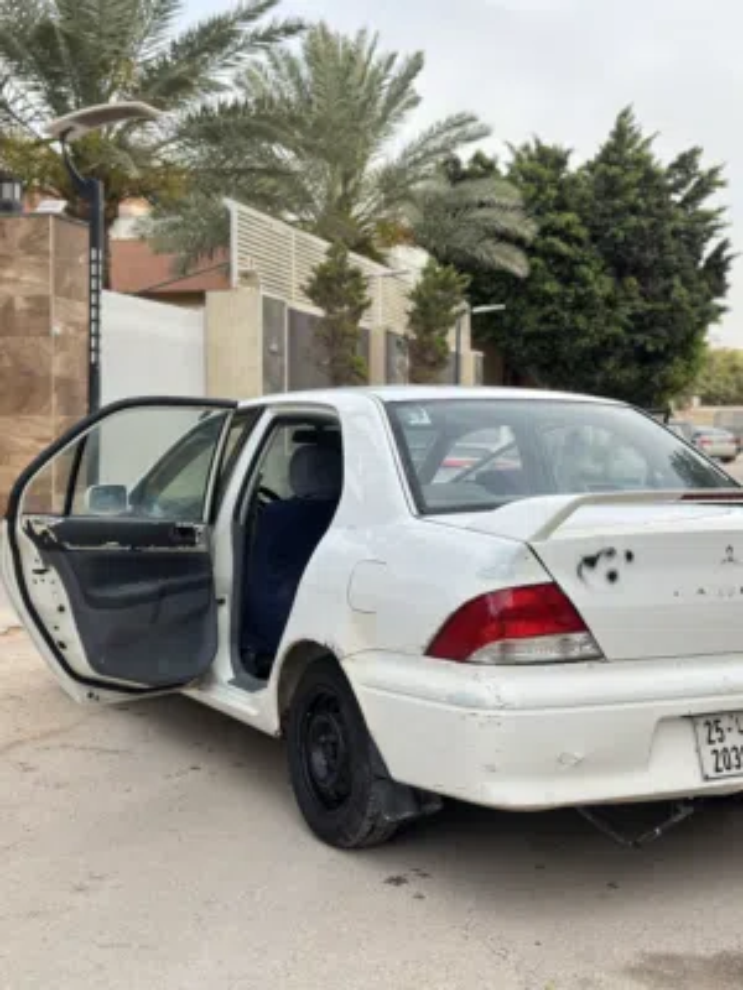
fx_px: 1374
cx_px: 372
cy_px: 495
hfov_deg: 30.3
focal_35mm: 48
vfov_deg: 39.7
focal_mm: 6.86
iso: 80
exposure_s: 1/428
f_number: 1.78
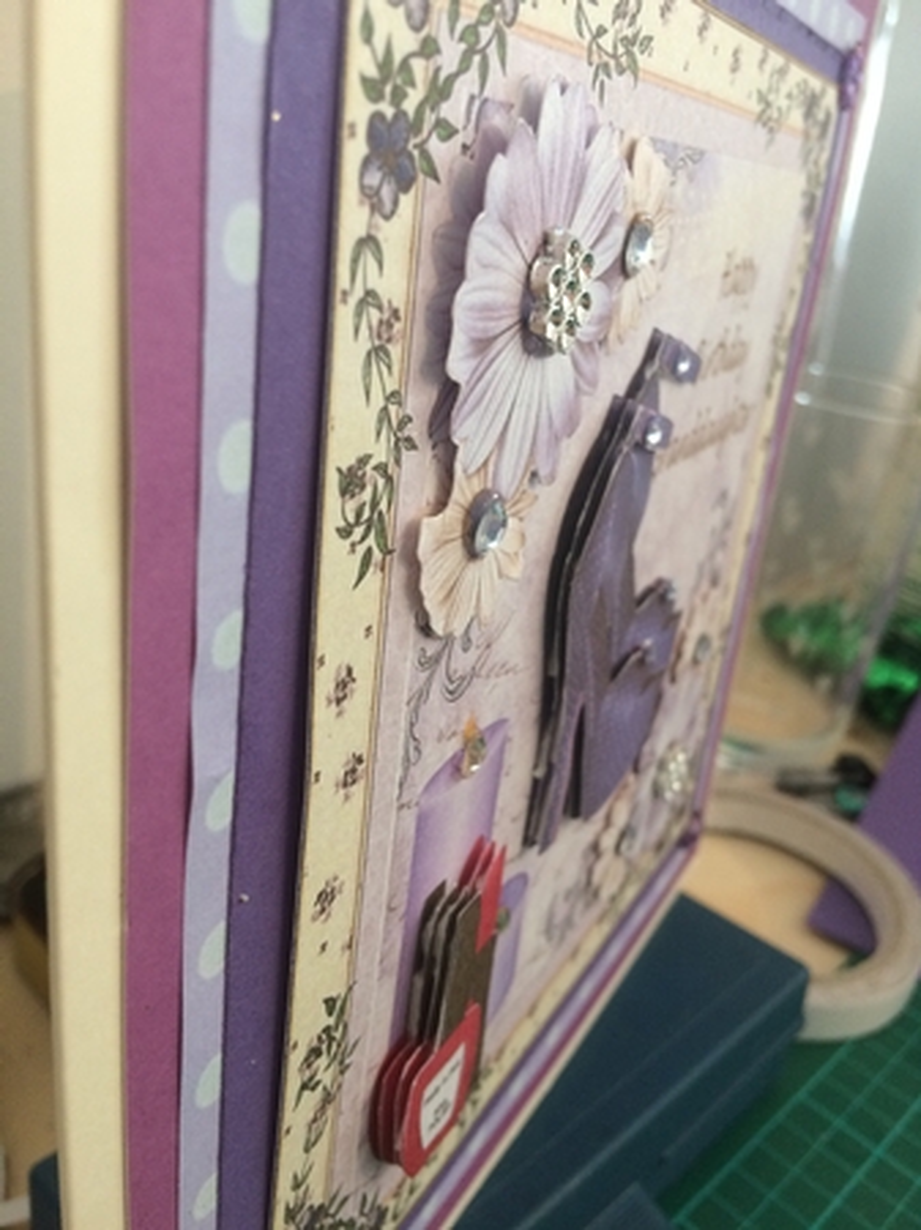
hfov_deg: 48.2
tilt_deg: -23.2
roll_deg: -8.3
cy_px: 615
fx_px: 1030
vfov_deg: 61.7
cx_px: 460
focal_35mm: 29
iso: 80
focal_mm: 4.15
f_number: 2.2
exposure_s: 1/33
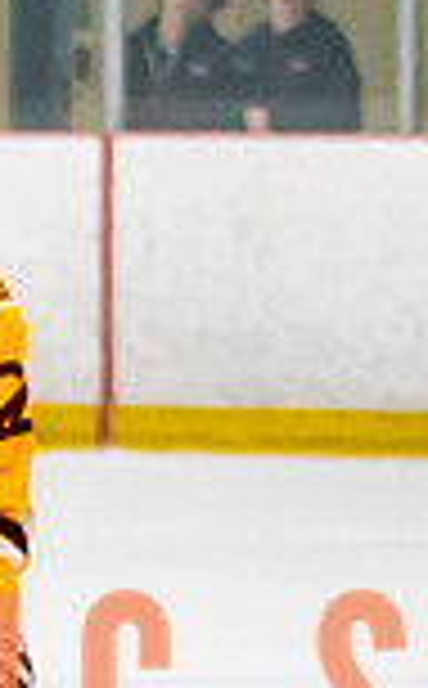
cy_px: 978
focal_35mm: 1005
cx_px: -748
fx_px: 18845
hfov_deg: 1.3
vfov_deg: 2.1
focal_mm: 100
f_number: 2.8
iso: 800
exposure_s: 1/640
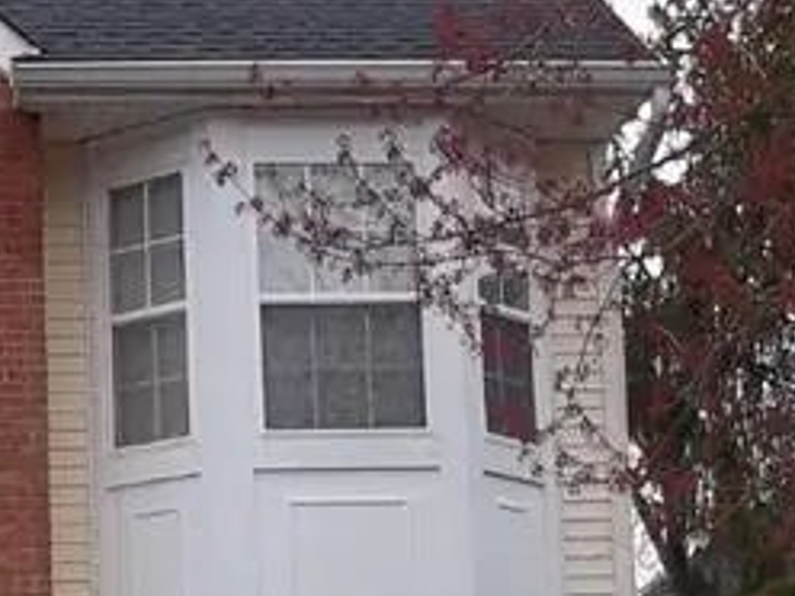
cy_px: 458
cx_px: -106
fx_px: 3032
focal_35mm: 132
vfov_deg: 11.2
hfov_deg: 14.6
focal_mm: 5.7
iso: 80
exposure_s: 1/320
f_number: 2.9
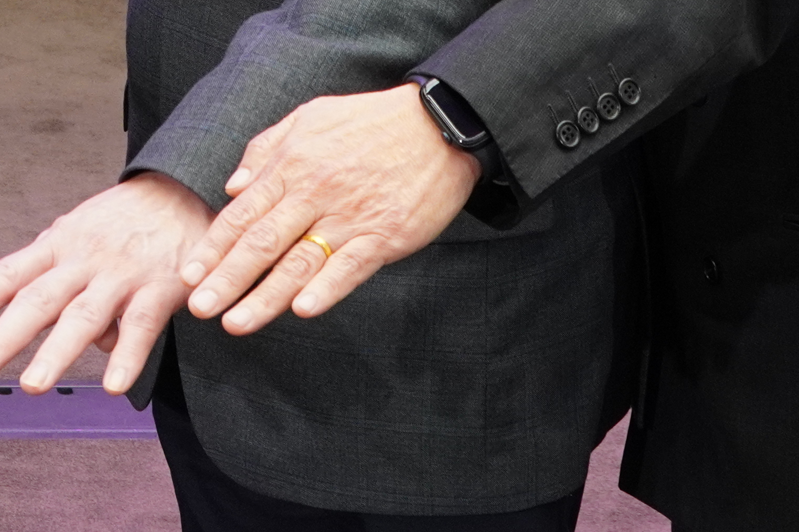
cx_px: -187
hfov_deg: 15.2
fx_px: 2885
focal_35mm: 130
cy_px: -354
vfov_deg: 10.1
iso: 1000
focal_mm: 22
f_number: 5.6
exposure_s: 1/50
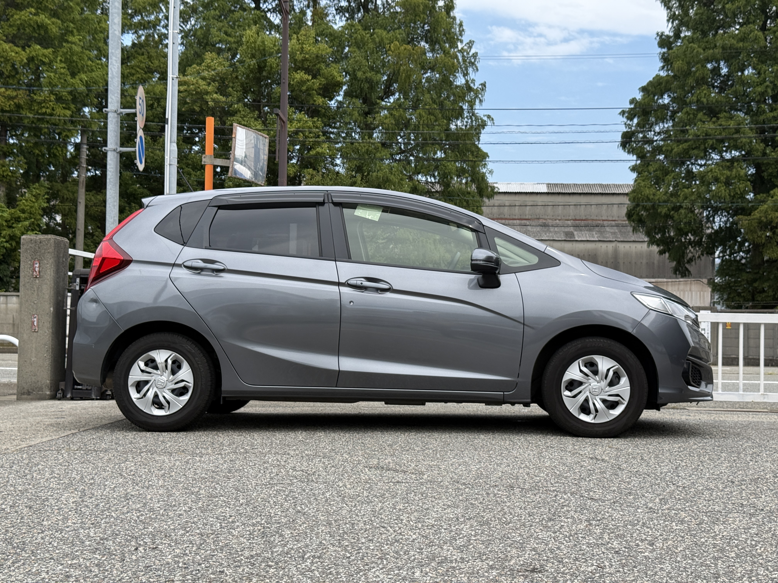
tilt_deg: +2.4
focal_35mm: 48
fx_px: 1079
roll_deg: -1.0
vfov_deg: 30.3
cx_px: 389
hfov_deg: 39.7
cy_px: 292
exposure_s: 1/2577
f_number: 1.78
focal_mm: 6.76
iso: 64
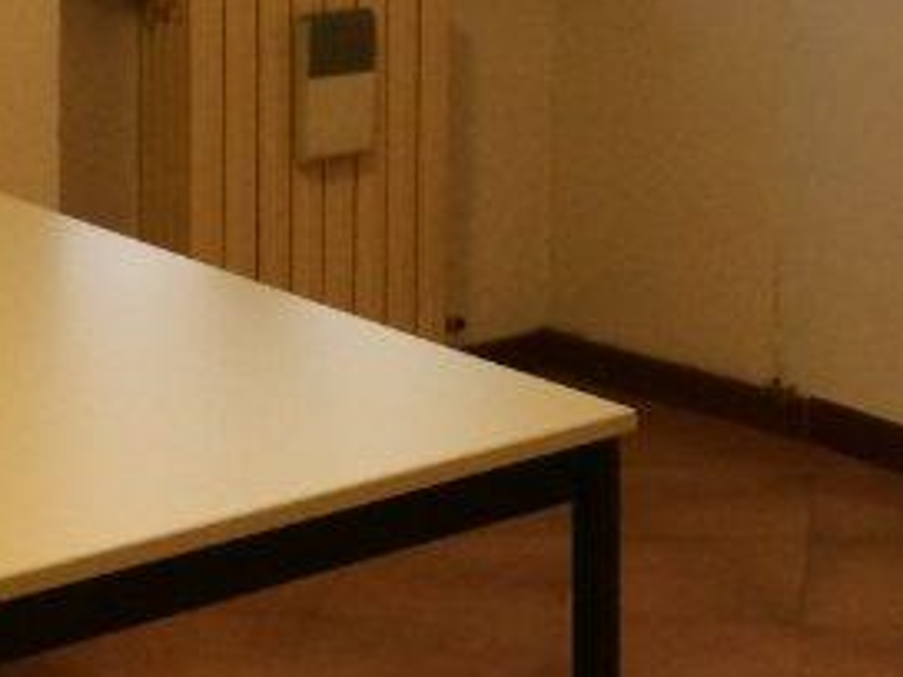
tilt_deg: -9.1
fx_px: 2843
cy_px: -106
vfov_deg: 13.3
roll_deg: -2.4
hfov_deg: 17.6
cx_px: 916
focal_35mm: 109
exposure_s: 1/25
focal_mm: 4.15
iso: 250
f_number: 2.2
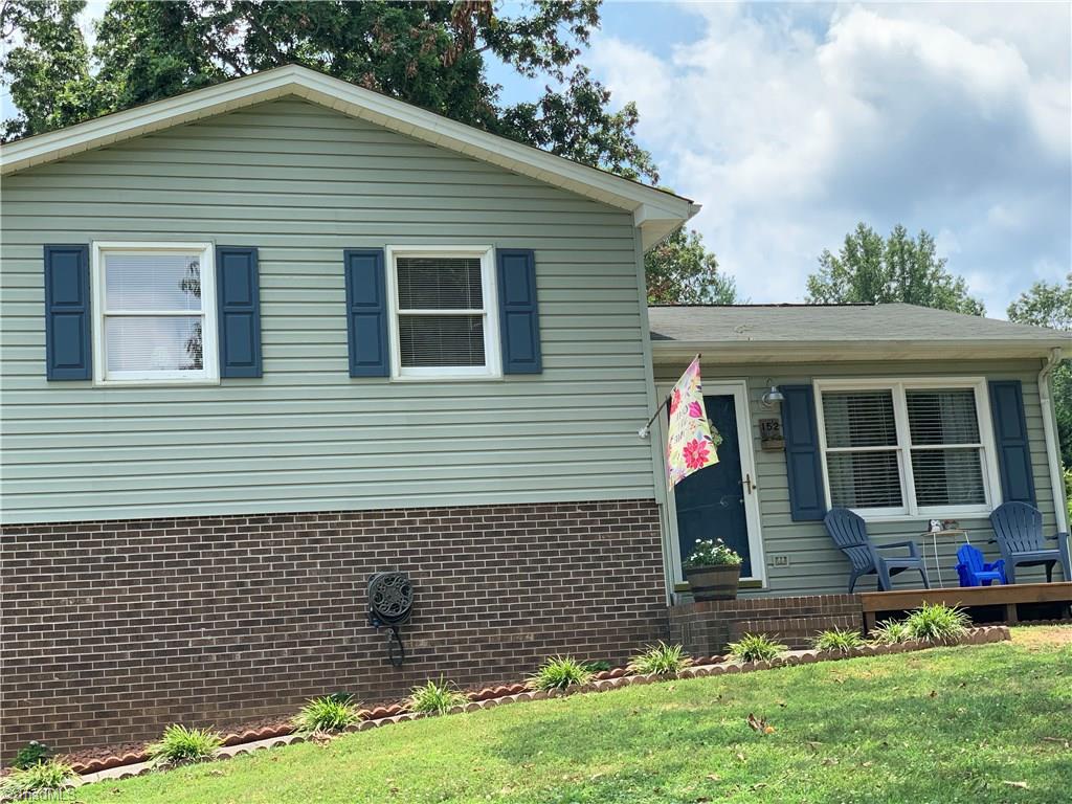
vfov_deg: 28.0
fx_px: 1610
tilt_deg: +9.5
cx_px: 536
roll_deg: +3.3
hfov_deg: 36.8
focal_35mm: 52
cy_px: 402
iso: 16
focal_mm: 6
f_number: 2.4
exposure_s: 1/558
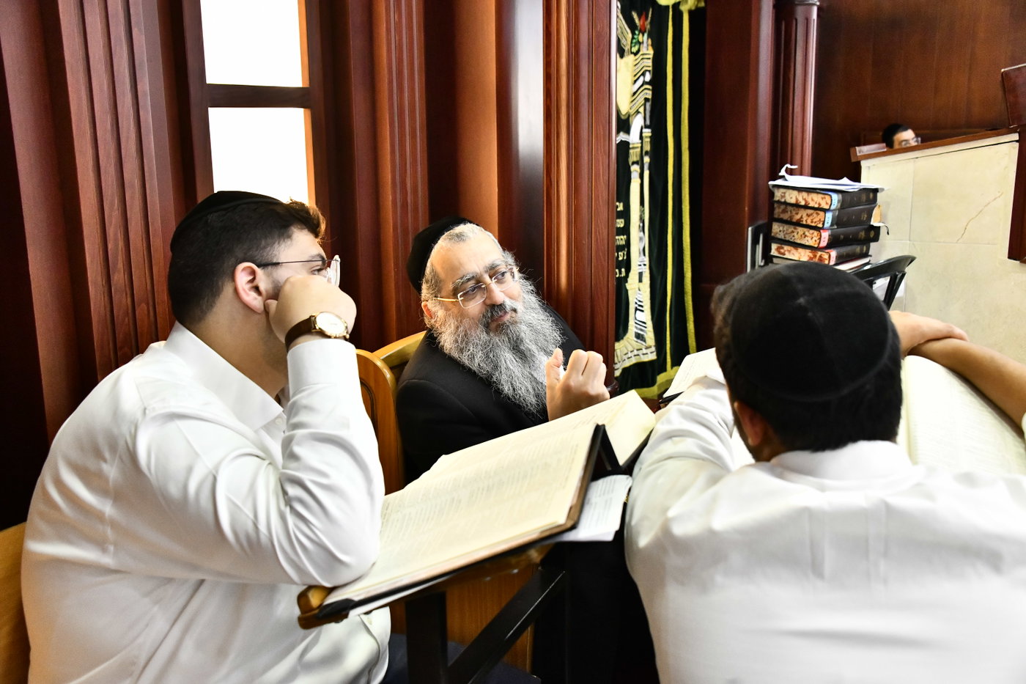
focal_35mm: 36
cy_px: 342
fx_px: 1026
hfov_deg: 53.1
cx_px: 513
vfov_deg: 36.9
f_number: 5.6
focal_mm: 36
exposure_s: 1/200
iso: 5000
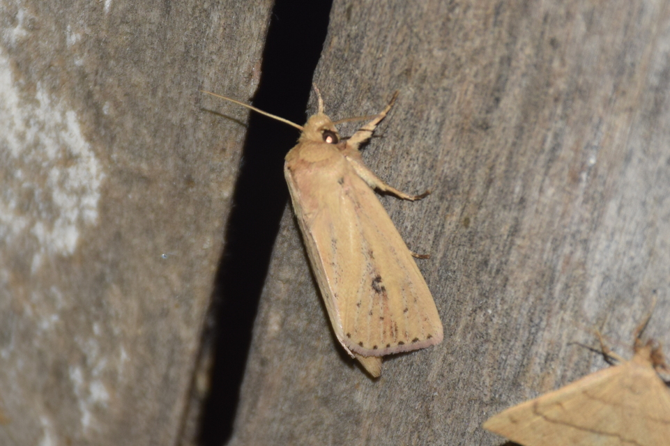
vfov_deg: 6.5
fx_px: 3907
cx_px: 335
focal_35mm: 210
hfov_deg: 9.8
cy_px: 223
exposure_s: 1/60
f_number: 7.1
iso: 320
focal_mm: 140
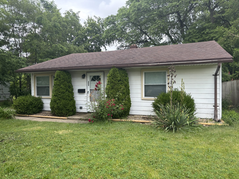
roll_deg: +0.3
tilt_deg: -1.5
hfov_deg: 67.3
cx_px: 120
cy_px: 90
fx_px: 180
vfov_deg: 53.1
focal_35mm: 26
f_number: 1.6
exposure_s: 1/684
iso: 50
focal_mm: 5.96
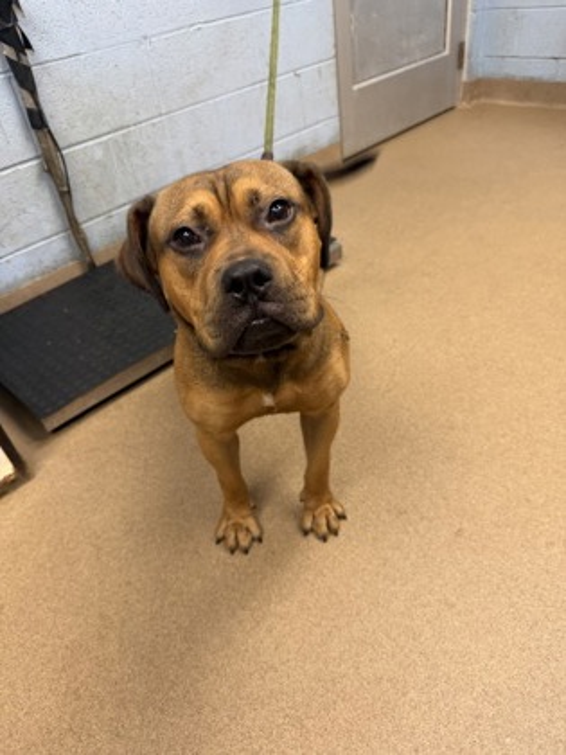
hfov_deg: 56.8
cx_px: 283
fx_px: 523
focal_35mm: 24
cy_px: 378
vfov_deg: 71.6
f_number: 1.78
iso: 125
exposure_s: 1/62
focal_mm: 6.76
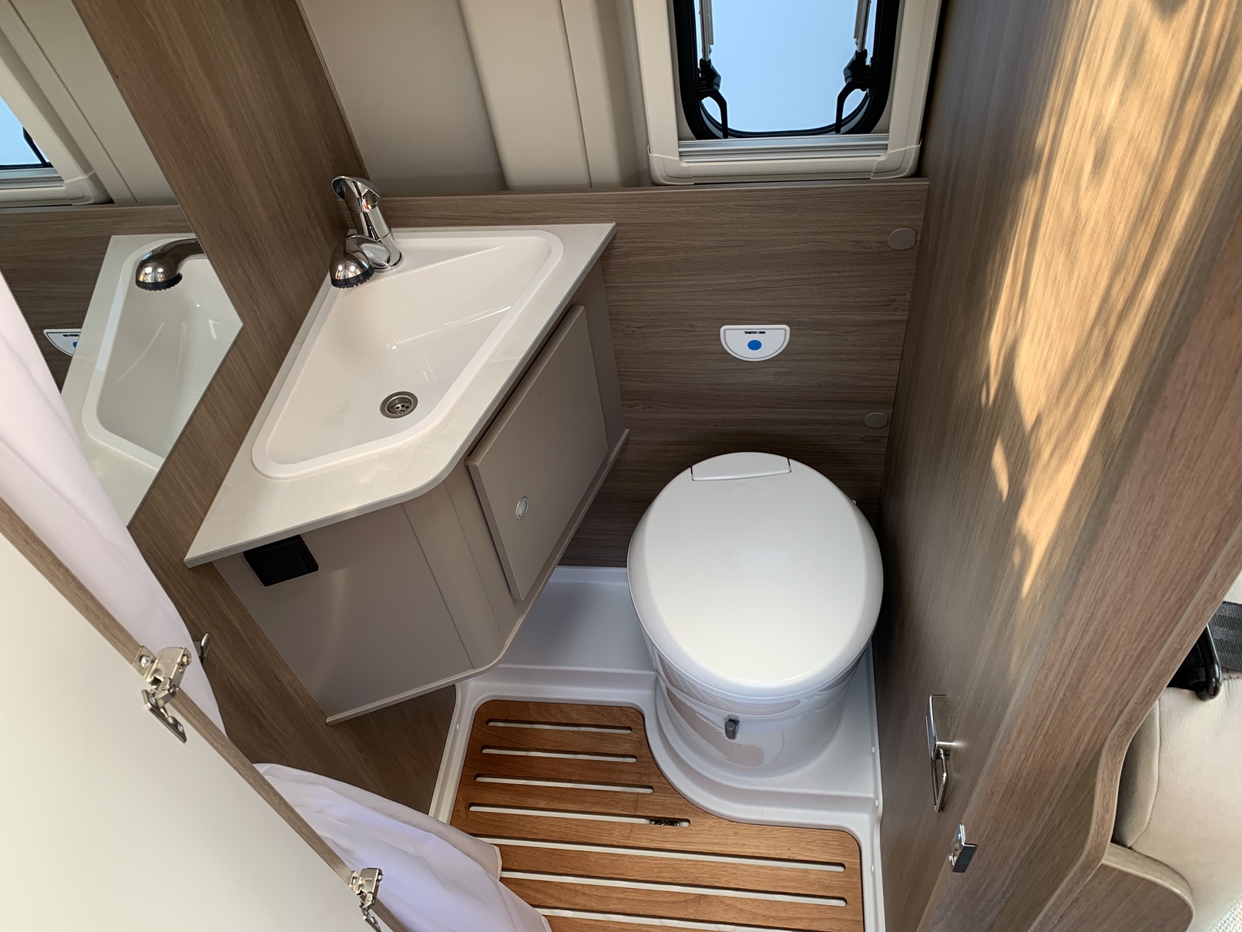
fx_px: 933
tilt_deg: -47.6
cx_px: 621
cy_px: 466
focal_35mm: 26
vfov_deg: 53.1
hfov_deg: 67.3
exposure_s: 1/121
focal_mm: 4.25
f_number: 1.8
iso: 100
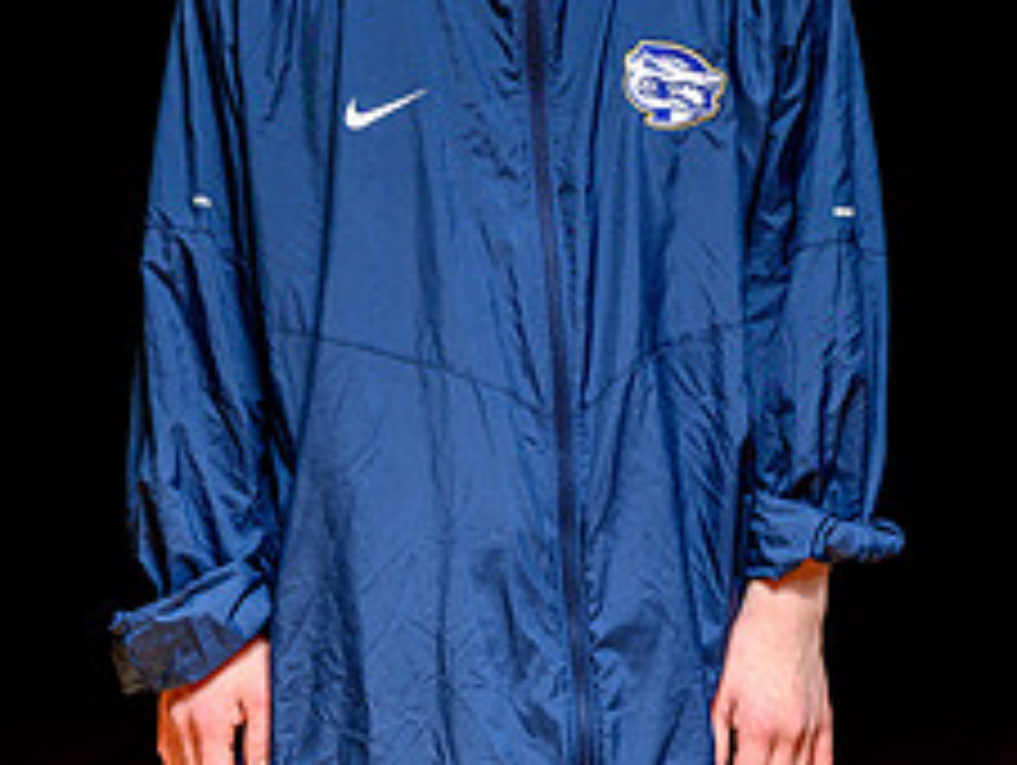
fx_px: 3882
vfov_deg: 11.2
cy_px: 171
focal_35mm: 132
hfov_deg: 14.9
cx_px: 508
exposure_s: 1/160
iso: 320
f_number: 6.3
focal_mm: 69
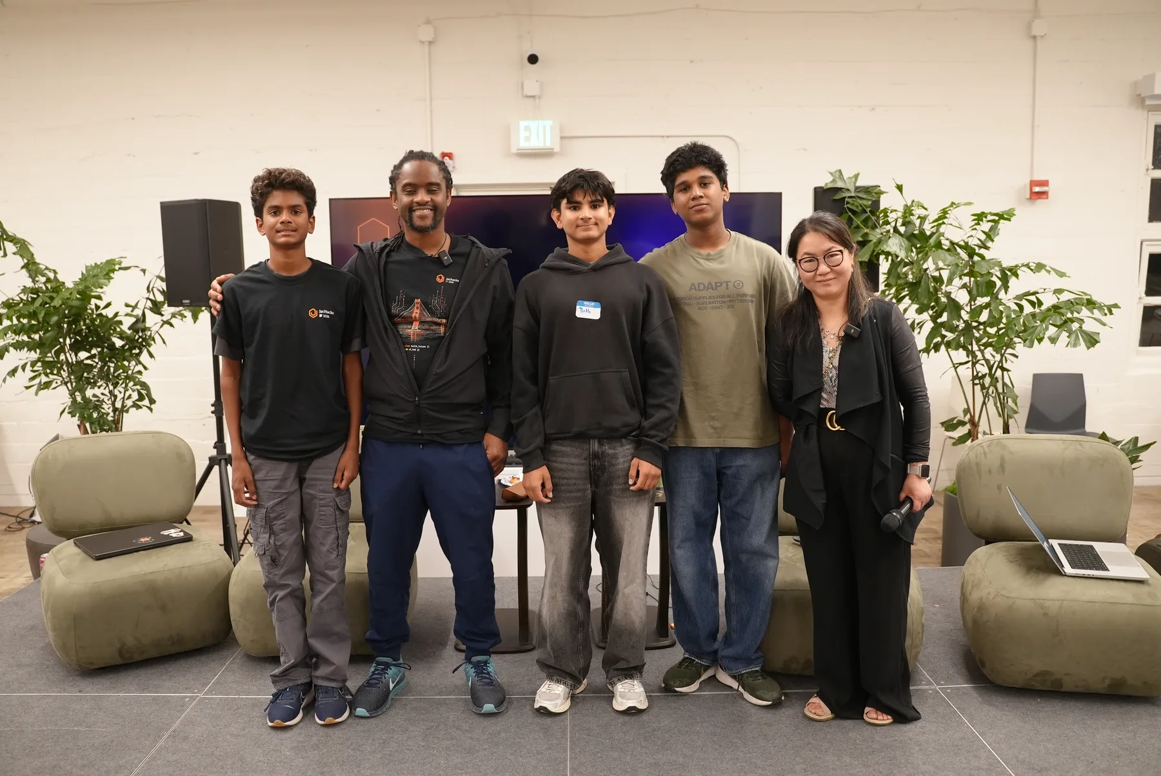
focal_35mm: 30
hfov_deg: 61.9
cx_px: 580
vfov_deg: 43.7
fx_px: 968
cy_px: 388
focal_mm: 30
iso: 3200
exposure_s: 1/160
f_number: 4
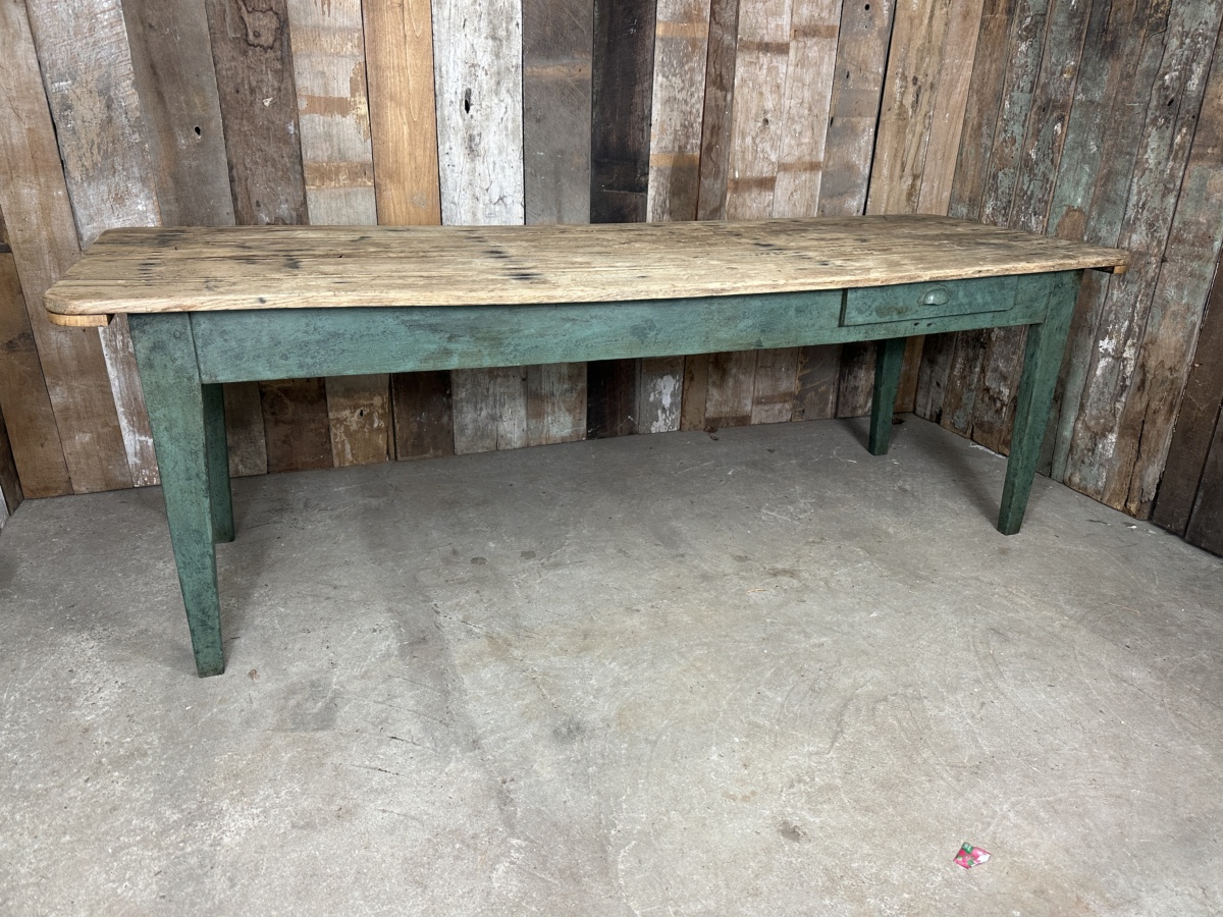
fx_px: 848
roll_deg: -2.1
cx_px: 612
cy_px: 458
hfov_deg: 71.6
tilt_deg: -24.4
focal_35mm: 24
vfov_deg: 56.8
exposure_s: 1/50
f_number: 1.78
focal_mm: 6.86
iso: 160
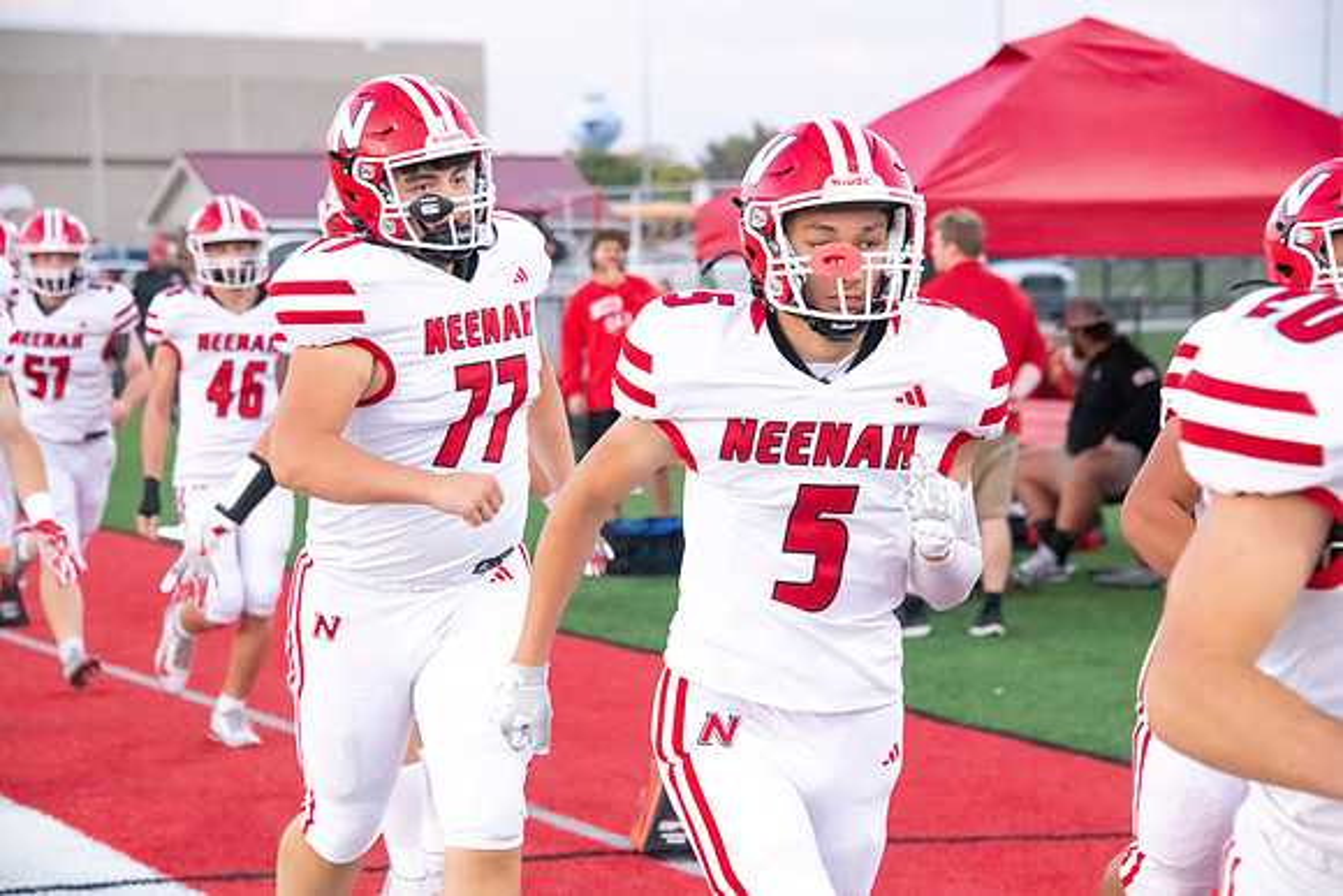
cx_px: 672
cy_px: 448
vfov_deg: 10.2
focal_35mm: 135
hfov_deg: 15.2
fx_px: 5037
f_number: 7.1
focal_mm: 135
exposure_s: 1/800
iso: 10000
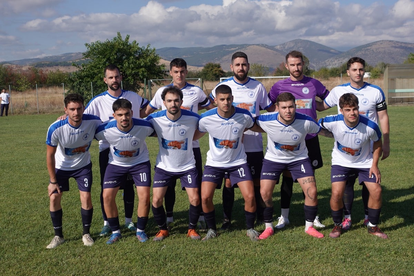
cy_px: 138
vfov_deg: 25.1
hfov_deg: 36.9
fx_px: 621
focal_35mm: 54
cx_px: 207
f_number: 4
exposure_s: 1/200
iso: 125
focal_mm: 20.33
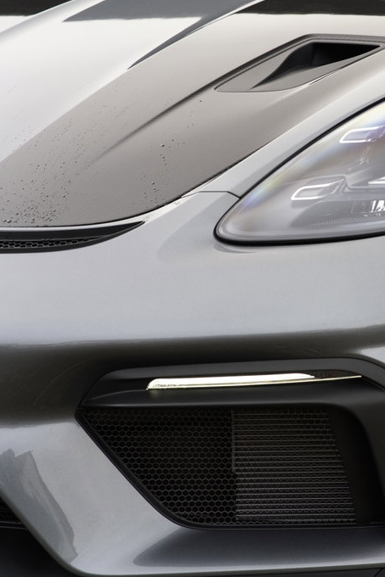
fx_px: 2054
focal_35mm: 128
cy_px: 288
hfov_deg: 10.6
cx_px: 404
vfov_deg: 16.0
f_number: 5.6
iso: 1600
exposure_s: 1/160
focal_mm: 85
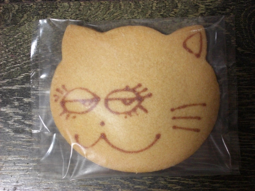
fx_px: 501
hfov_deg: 28.6
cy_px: 96
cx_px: 128
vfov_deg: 21.6
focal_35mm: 68
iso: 800
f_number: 4
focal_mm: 14.2
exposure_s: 1/25
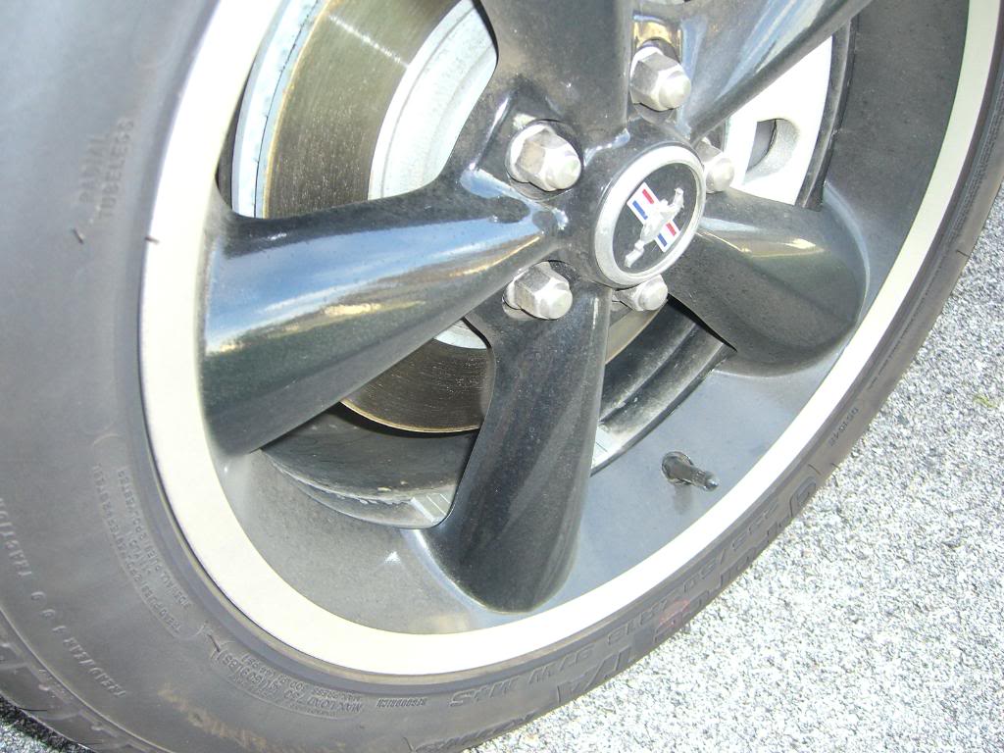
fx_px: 1102
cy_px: 376
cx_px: 502
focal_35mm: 38
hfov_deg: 49.0
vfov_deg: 37.7
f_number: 2.8
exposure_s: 1/80
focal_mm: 7.9
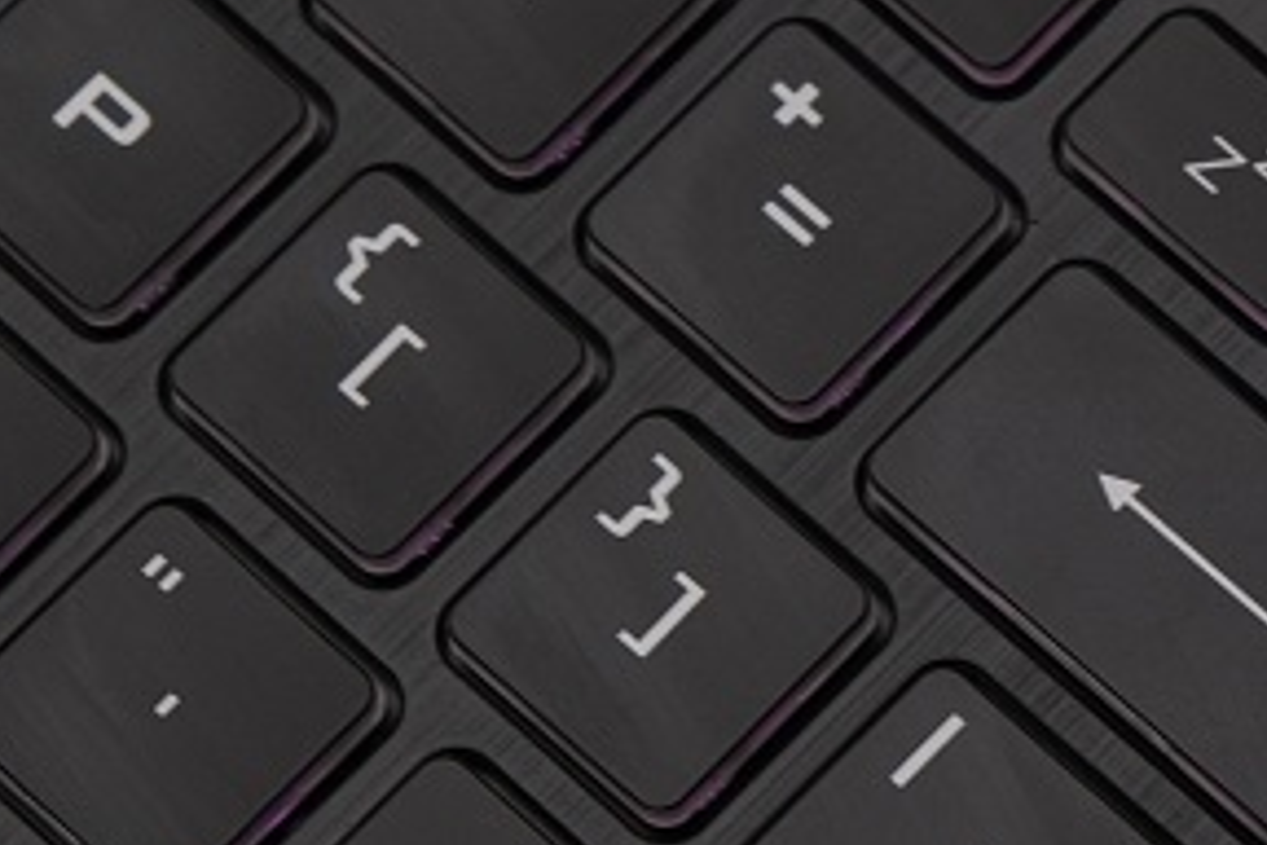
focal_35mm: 240
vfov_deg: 5.7
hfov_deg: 8.4
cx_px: 1777
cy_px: 451
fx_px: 8446
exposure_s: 1/80
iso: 250
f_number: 4
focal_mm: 35.8
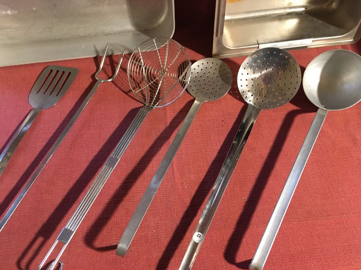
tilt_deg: -55.5
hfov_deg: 61.7
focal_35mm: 29
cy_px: 135
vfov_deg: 48.2
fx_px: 302
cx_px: 180
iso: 200
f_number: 2.2
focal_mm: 4.15
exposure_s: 1/33
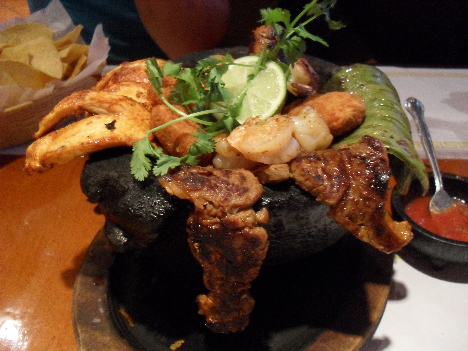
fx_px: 473
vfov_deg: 40.7
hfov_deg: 52.6
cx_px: 234
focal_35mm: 35
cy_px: 176
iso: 400
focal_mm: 6.3
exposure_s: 1/15
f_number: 3.2
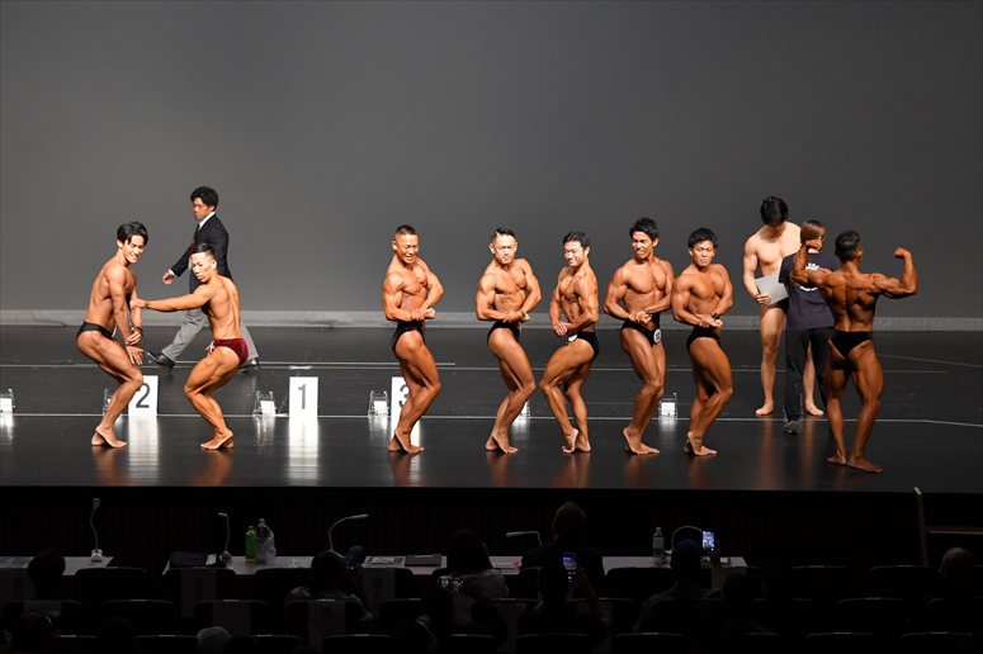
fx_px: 3466
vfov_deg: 10.8
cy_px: 327
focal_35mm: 127
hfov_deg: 16.1
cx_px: 492
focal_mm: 85
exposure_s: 1/400
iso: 4000
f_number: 5.6
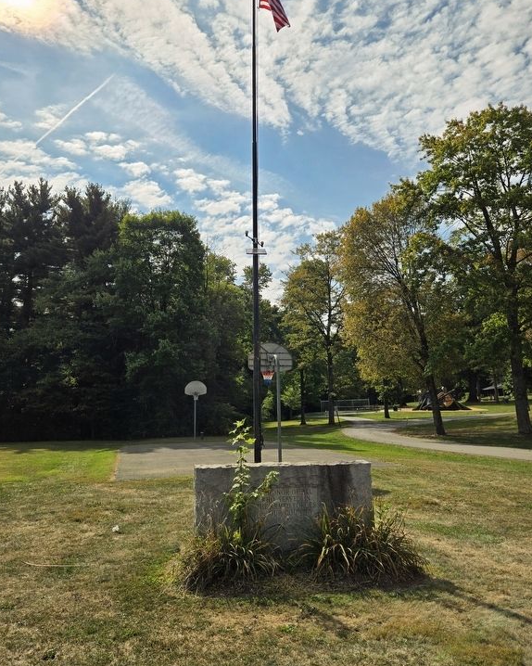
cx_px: 255
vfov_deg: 67.9
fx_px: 492
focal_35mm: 25
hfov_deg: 56.8
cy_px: 299
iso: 25
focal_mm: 5.4
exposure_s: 1/9322
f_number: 1.8
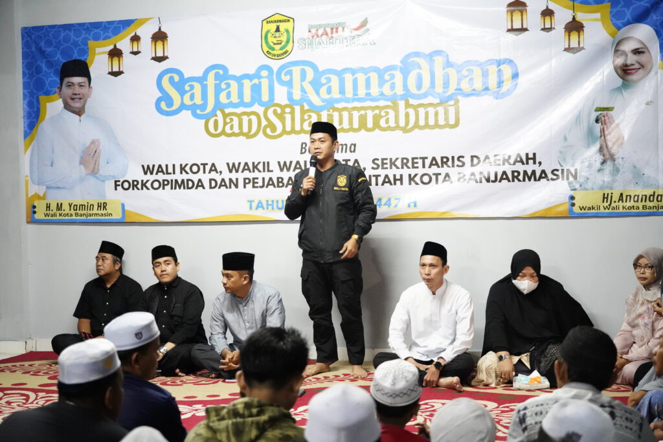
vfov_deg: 25.1
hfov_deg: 36.9
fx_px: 995
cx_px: 332
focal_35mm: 54
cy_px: 221
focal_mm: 54
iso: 16000
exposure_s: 1/160
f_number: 4
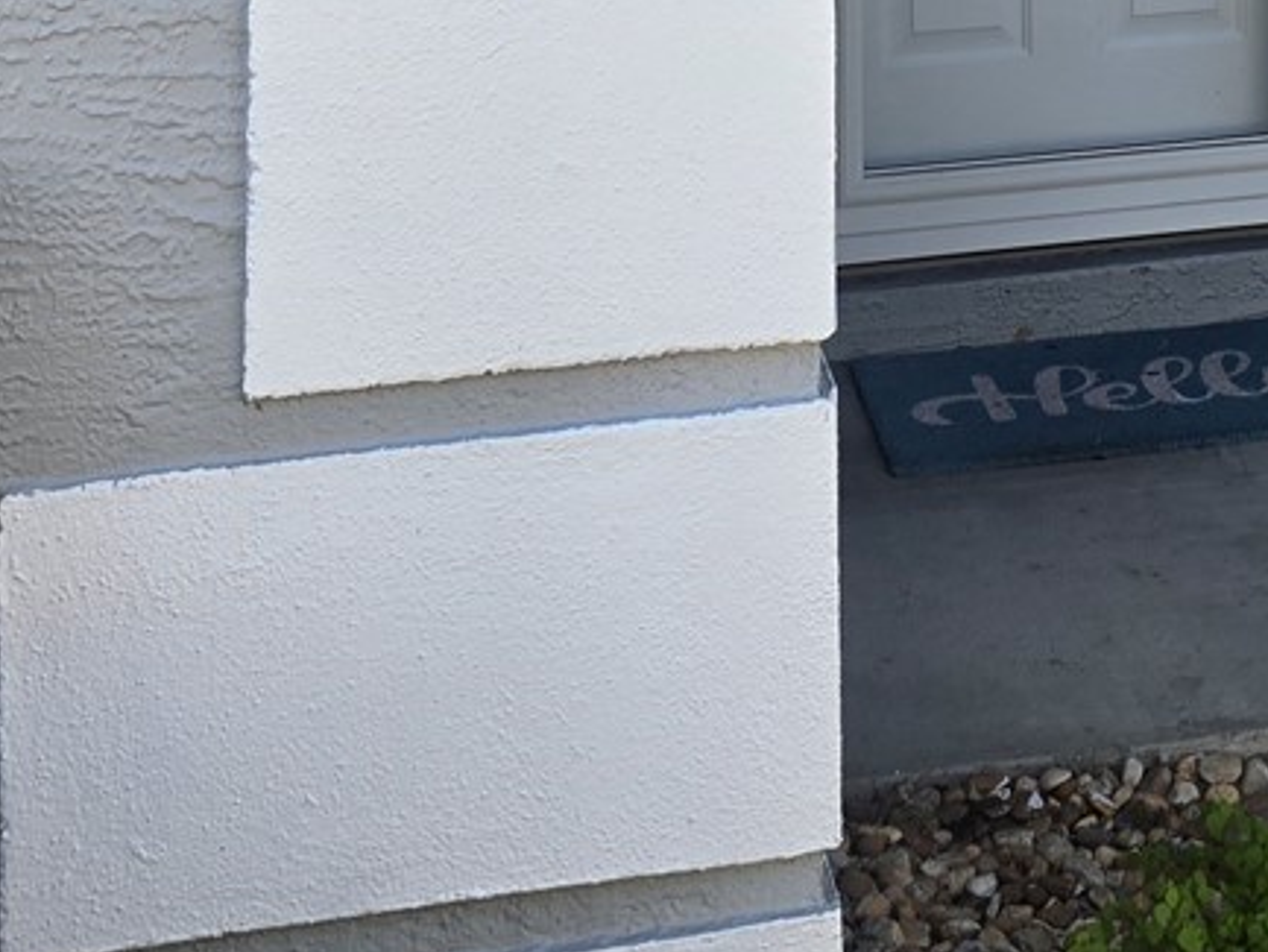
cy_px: -729
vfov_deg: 15.2
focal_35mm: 85
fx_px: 3114
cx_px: 1388
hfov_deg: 21.8
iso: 12
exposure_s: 1/154
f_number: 1.7
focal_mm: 6.3
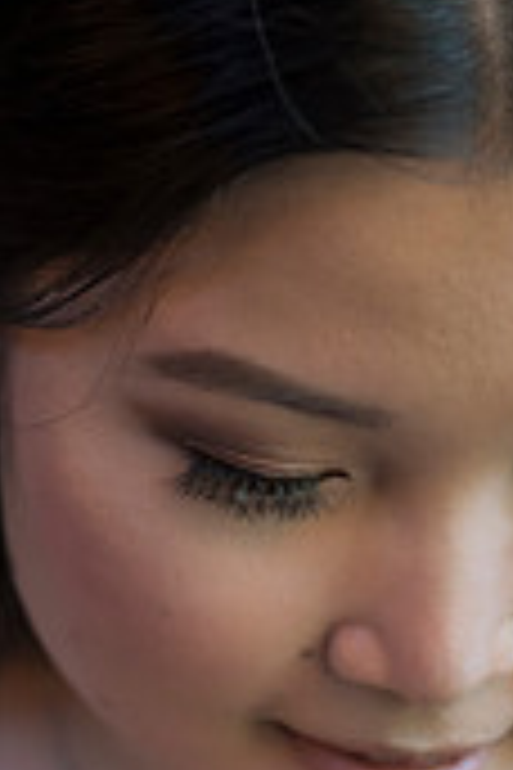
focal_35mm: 237
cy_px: 693
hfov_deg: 5.8
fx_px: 5065
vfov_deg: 8.7
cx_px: 346
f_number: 3.5
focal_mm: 90
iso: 1250
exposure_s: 1/100
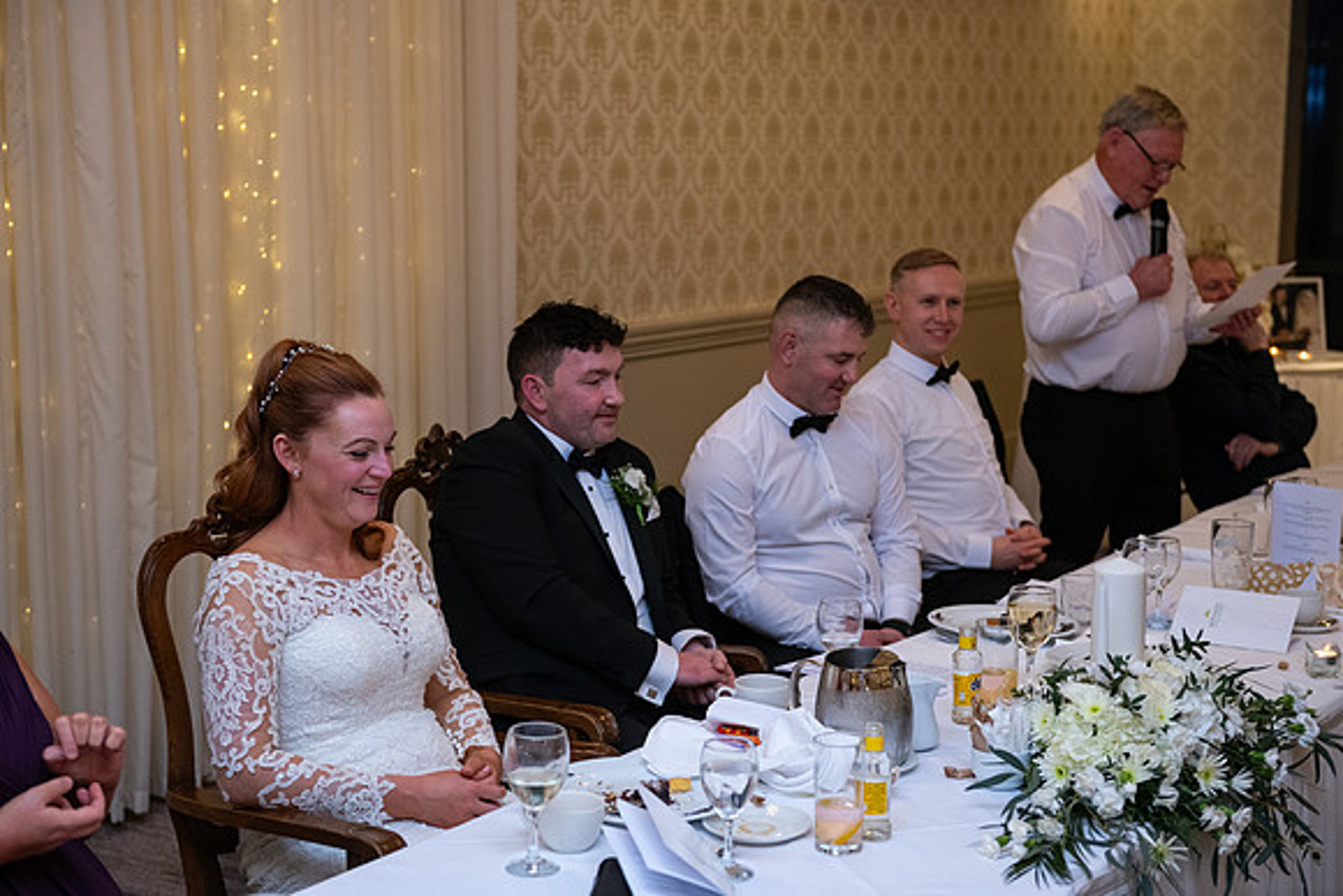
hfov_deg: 33.4
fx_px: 2239
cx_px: 672
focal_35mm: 60
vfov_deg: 22.6
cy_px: 448
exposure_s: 1/160
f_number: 3.5
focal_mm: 60
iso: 1000
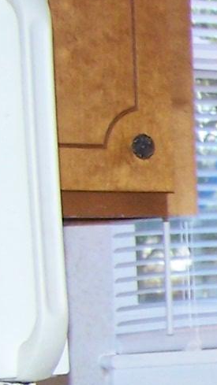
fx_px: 1995
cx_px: 885
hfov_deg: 5.4
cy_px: 394
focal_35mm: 195
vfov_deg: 10.9
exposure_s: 1/60
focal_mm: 6.3
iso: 140
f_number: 2.8
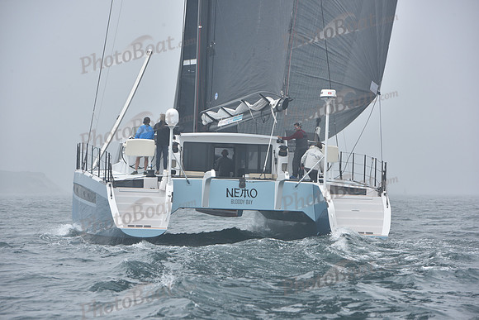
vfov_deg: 6.9
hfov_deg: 10.3
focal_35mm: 200
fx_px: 2662
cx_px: 240
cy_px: 160
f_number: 10
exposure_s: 1/800
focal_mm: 200
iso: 250
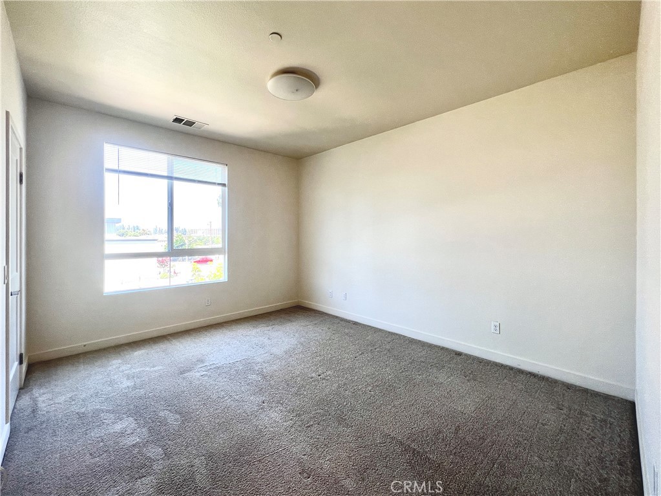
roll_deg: +0.3
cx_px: 330
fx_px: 248
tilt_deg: -2.0
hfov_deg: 106.2
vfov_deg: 89.9
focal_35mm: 13
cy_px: 248
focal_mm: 1.57
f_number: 1.8
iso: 80
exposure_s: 1/120
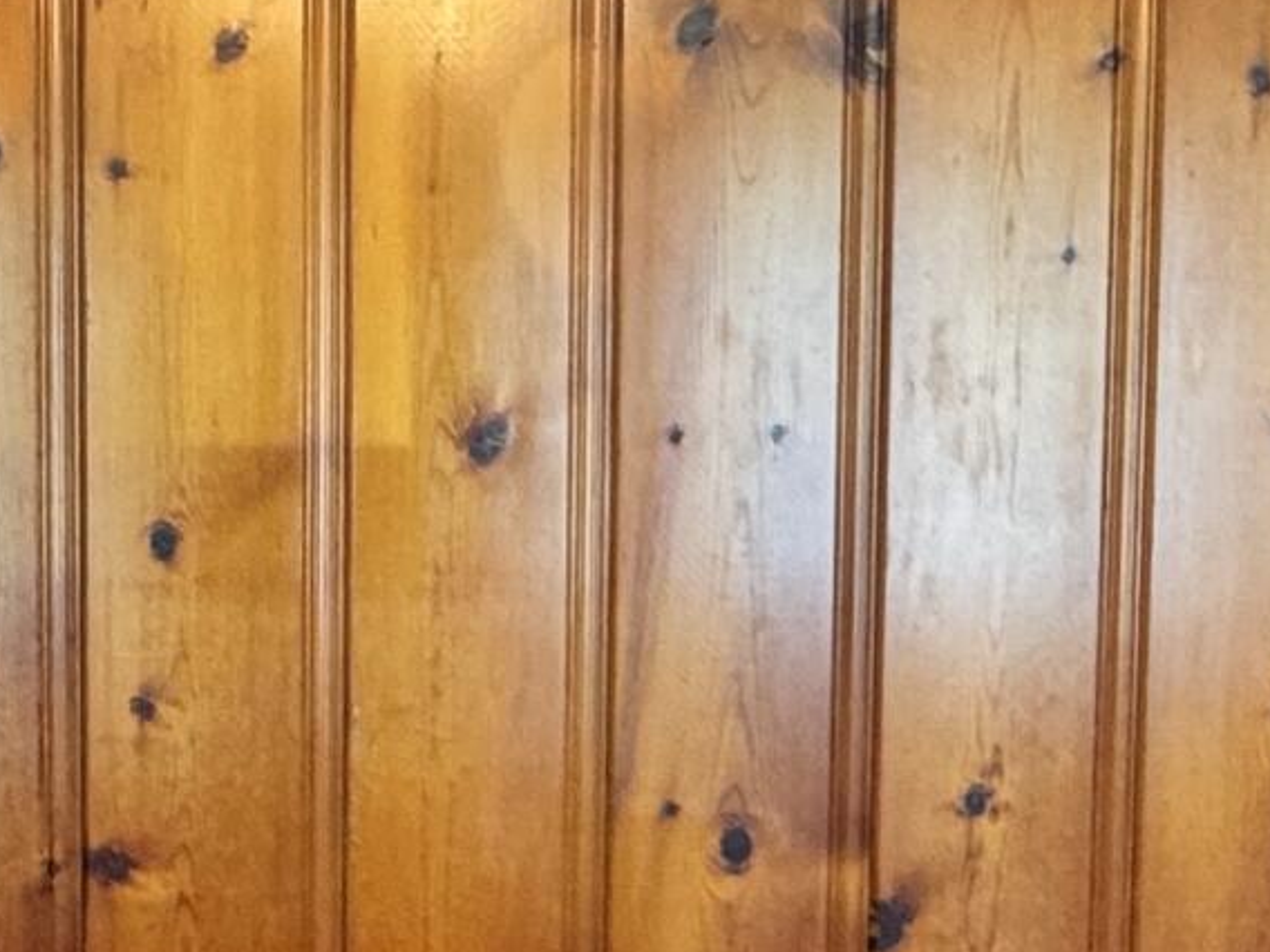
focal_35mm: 74
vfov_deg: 19.9
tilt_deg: -3.9
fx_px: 2715
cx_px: 282
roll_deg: -0.3
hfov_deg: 25.9
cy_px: 554
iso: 320
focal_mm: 2.22
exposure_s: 1/60
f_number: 2.2
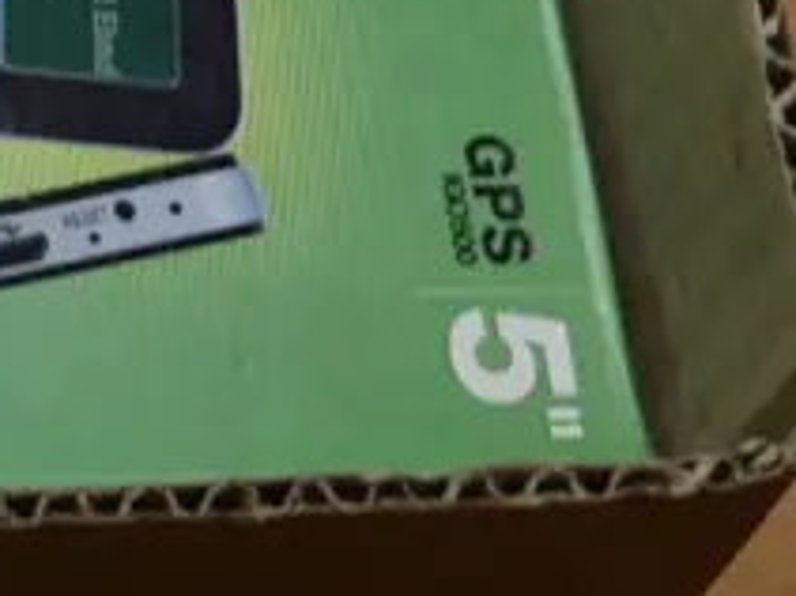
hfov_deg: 9.6
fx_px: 4459
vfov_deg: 7.4
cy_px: -600
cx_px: -713
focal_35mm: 194
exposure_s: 1/80
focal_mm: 20
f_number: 4.5
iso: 200
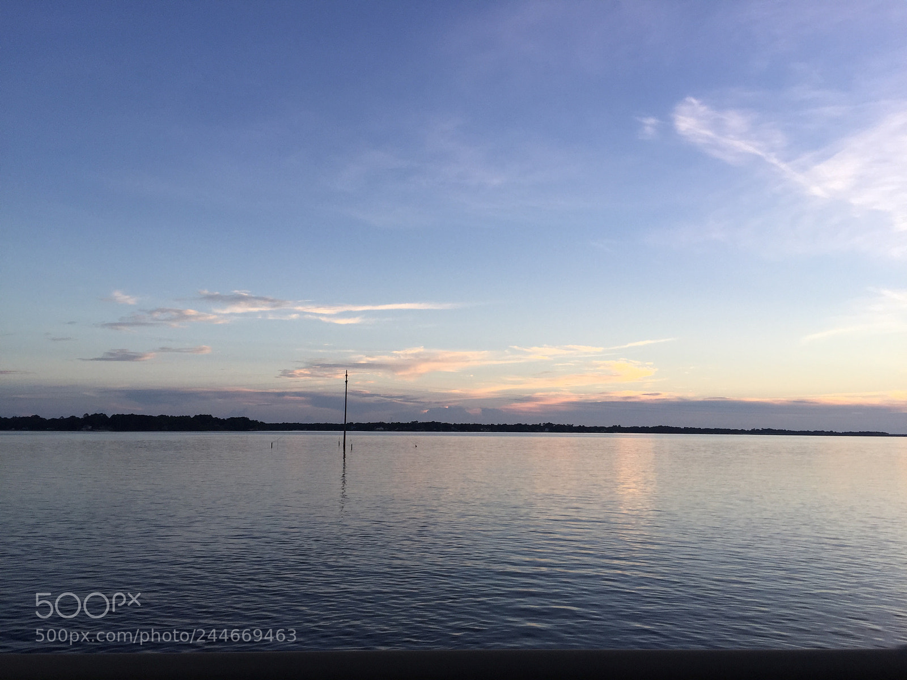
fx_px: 760
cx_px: 454
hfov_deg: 61.7
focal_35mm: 29
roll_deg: -2.1
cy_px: 340
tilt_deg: +8.2
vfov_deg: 48.2
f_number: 2.2
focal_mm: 4.15
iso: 32
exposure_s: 1/273
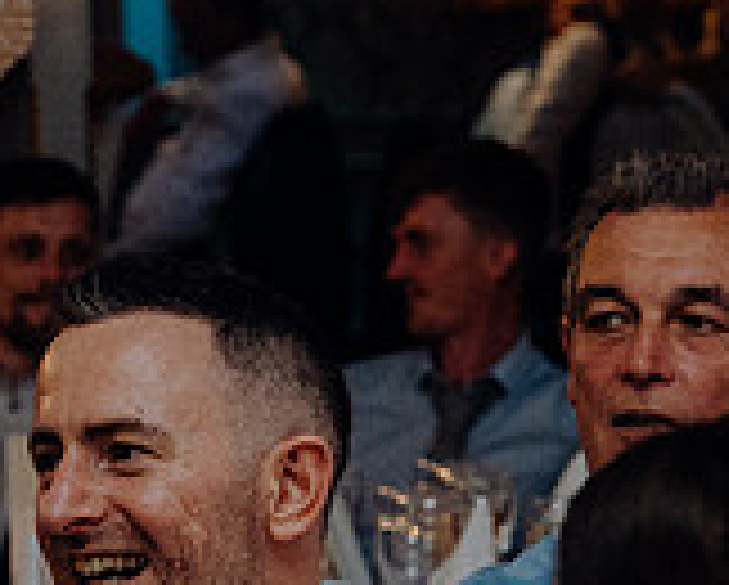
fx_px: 5660
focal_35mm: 262
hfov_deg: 7.4
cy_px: 695
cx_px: 500
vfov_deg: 5.9
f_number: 3.5
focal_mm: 52
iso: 2500
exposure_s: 1/160
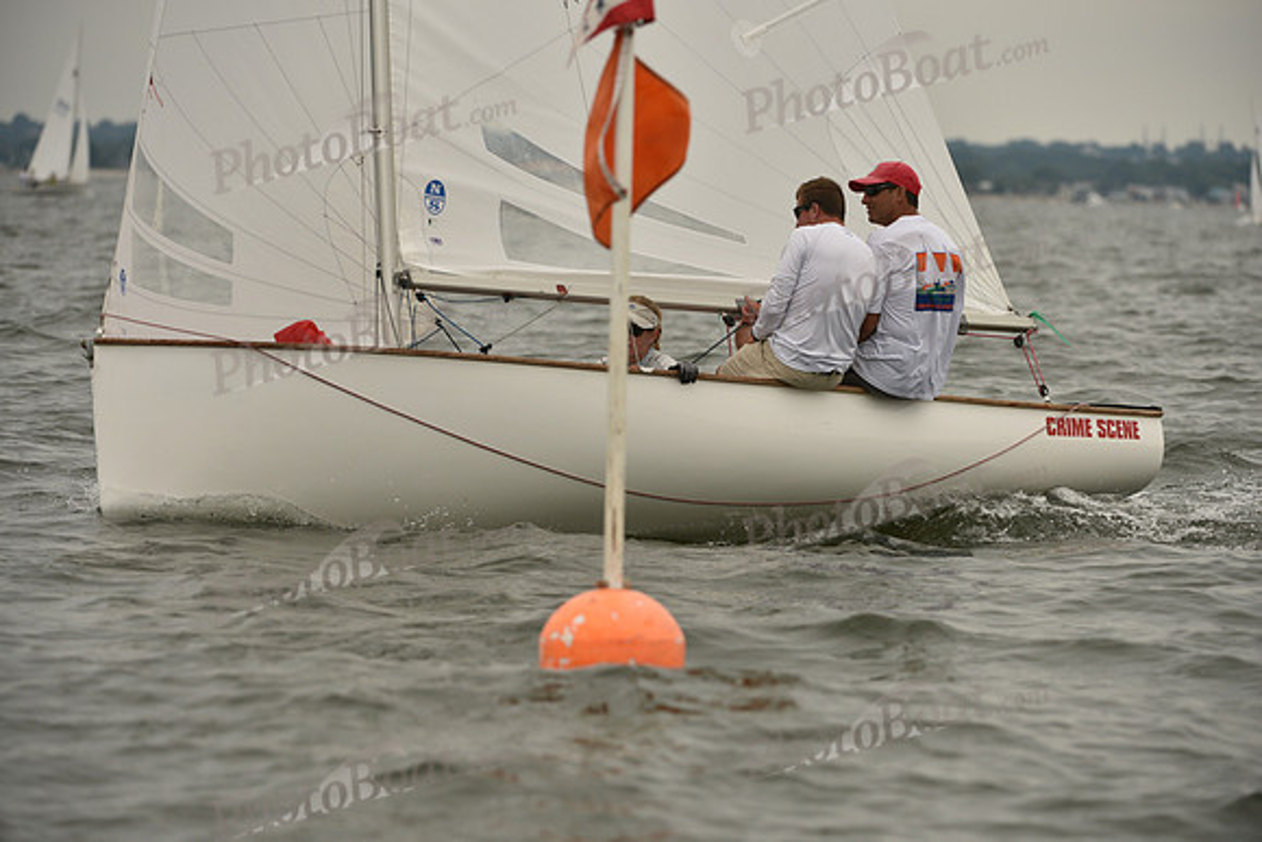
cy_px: 421
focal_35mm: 240
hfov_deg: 8.6
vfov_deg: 5.7
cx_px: 631
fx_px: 8415
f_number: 5
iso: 320
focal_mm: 240
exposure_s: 1/1250
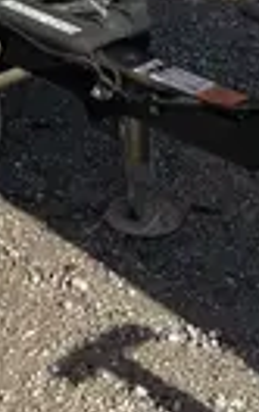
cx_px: -119
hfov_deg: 8.4
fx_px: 1720
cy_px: -588
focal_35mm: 153
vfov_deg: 11.3
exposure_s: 1/3401
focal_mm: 4.2
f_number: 1.6
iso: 32
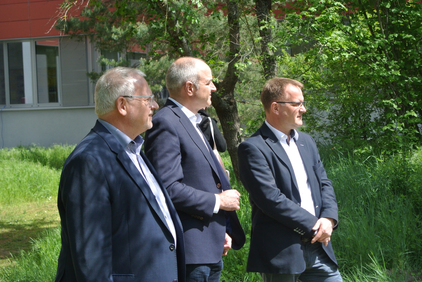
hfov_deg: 25.0
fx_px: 951
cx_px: 211
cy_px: 141
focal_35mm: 81
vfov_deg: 16.9
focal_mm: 30
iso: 140
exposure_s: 1/250
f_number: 5.6
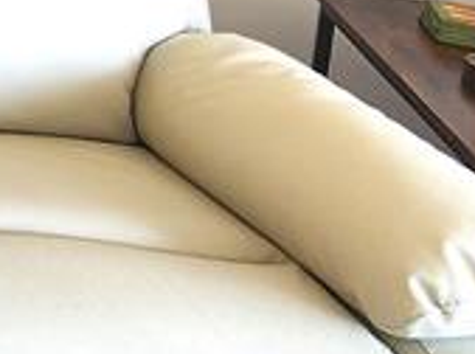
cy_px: -312
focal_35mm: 79
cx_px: -573
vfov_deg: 15.5
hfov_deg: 16.2
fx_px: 1082
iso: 125
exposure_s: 1/60
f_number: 2.2
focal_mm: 2.2
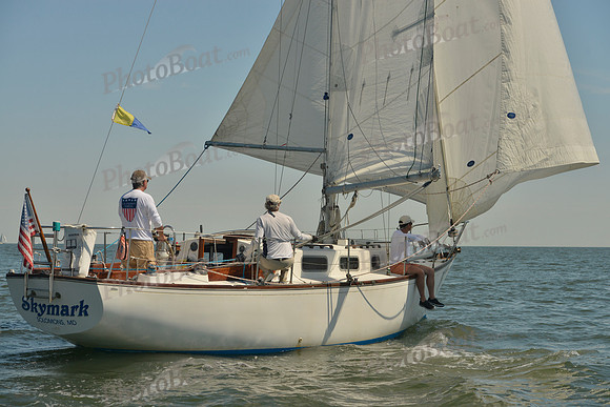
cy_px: 204
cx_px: 305
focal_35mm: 70
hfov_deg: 28.8
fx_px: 1186
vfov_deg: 19.5
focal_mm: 70
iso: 200
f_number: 7.1
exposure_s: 1/800
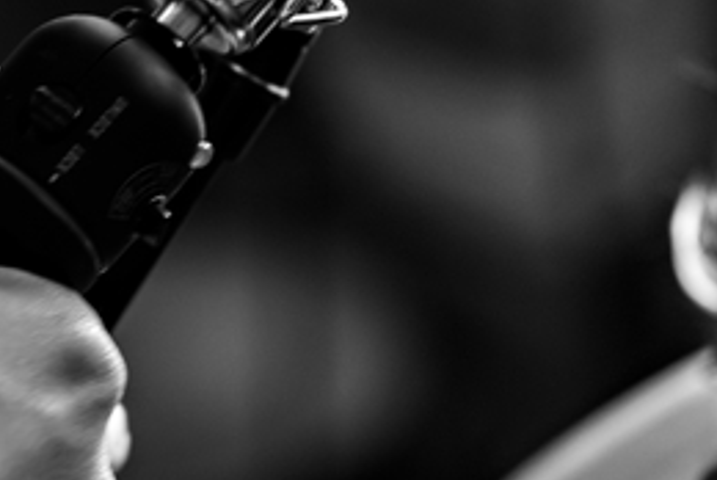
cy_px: 134
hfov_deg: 6.9
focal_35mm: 294
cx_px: 1064
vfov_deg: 4.7
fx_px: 5862
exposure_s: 1/200
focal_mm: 85
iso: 1250
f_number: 2.8
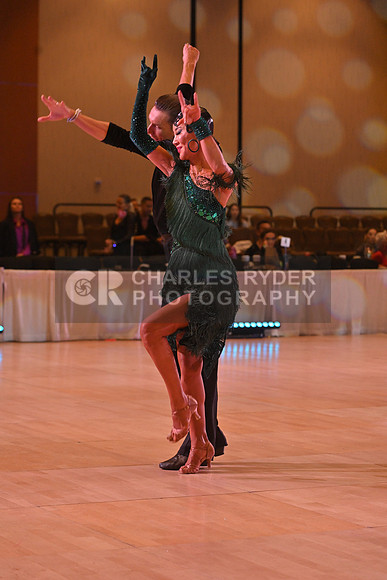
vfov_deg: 20.0
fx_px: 1644
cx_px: 194
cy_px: 290
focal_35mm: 102
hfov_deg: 13.4
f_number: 5
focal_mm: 102
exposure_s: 1/400
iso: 2000
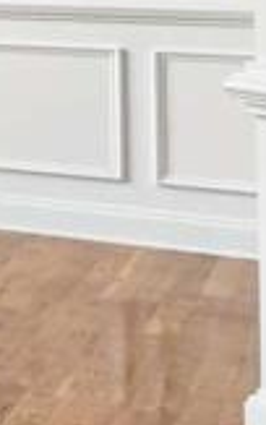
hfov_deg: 7.5
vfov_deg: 16.5
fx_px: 1391
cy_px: -115
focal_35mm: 120
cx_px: -803
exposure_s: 1/50
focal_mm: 16
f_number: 4
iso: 400
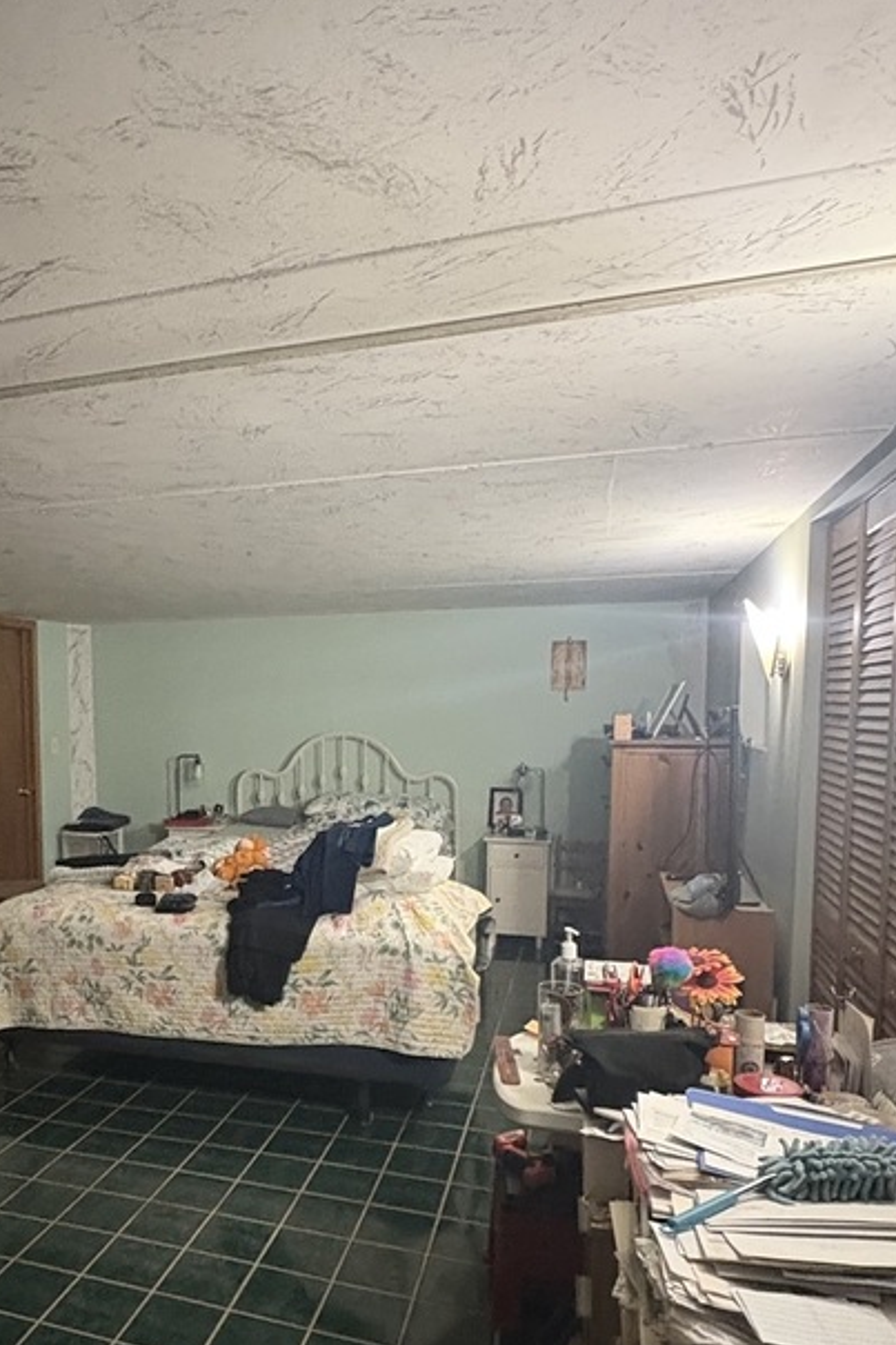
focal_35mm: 26
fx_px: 971
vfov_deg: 68.8
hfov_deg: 47.4
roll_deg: -0.3
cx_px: 209
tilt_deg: -4.6
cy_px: 794
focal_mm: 2.22
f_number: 2.2
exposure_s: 1/30
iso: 1250
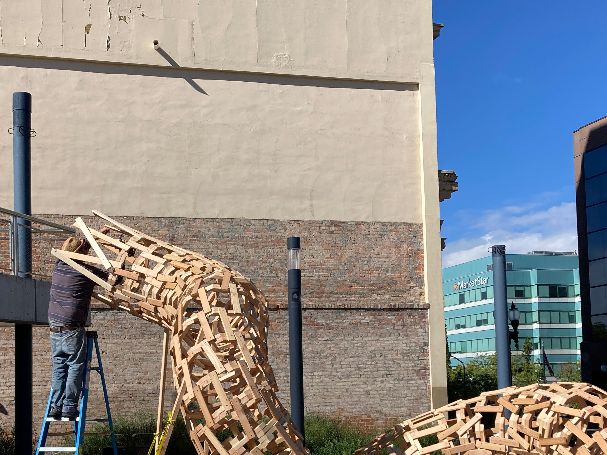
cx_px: 202
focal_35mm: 49
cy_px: 345
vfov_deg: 29.2
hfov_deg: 38.5
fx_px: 859
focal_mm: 3.99
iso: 25
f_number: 1.8
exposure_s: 1/2433
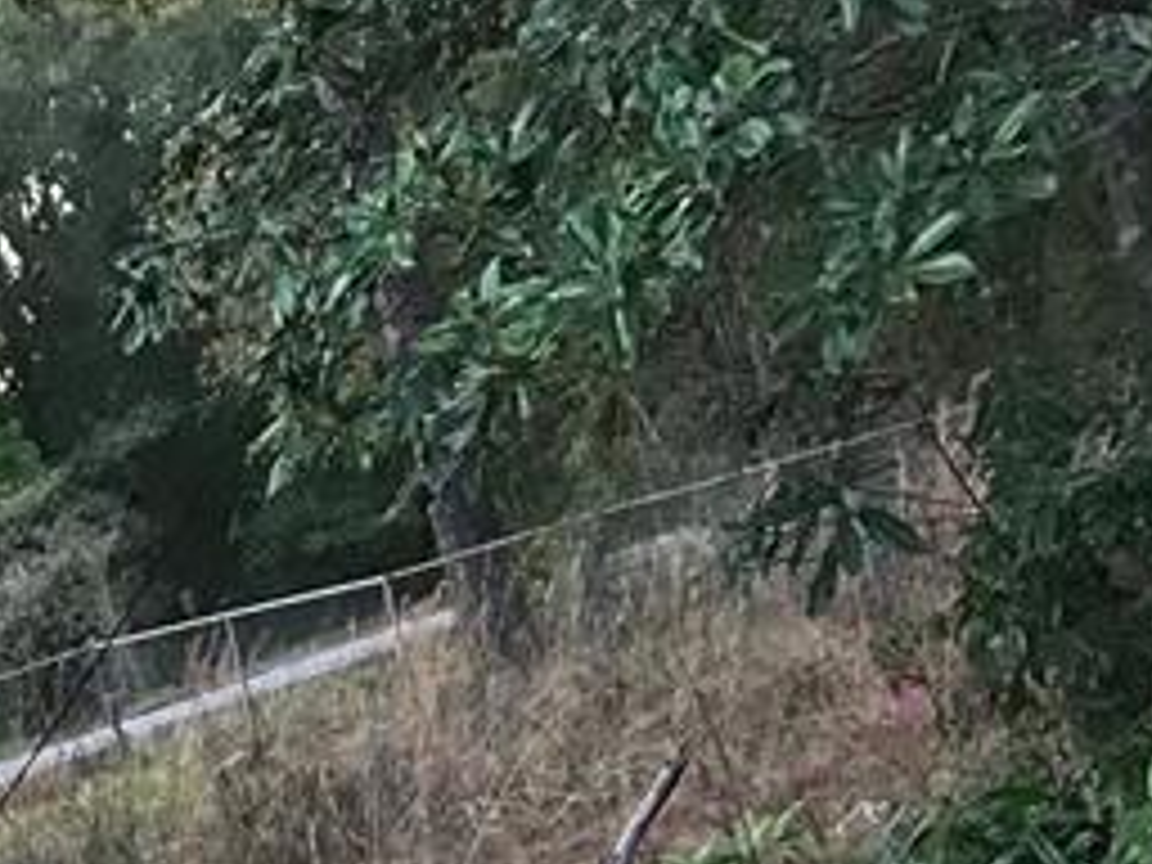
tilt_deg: -12.1
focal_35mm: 112
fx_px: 3727
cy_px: 1696
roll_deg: +19.1
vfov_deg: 11.9
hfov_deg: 16.8
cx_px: -230
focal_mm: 3.99
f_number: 1.8
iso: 25
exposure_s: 1/30
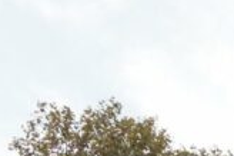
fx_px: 974
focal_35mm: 150
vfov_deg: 7.9
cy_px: 460
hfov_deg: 11.8
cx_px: 518
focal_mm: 24
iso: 100
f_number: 8
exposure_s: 1/80
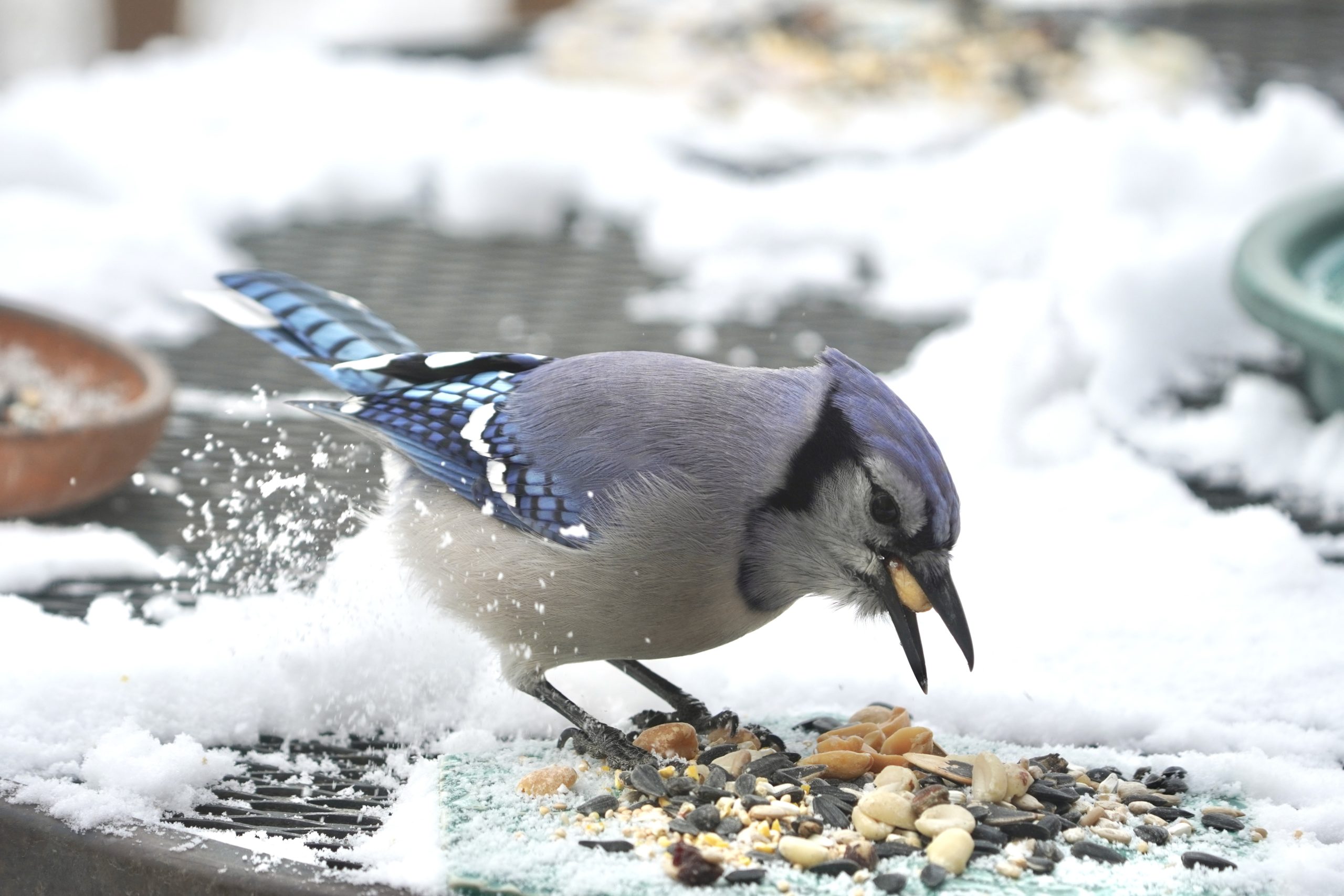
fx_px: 16520
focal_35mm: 442
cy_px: 448
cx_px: 672
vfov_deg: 3.1
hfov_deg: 4.7
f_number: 5.6
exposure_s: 1/500
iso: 320
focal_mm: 295
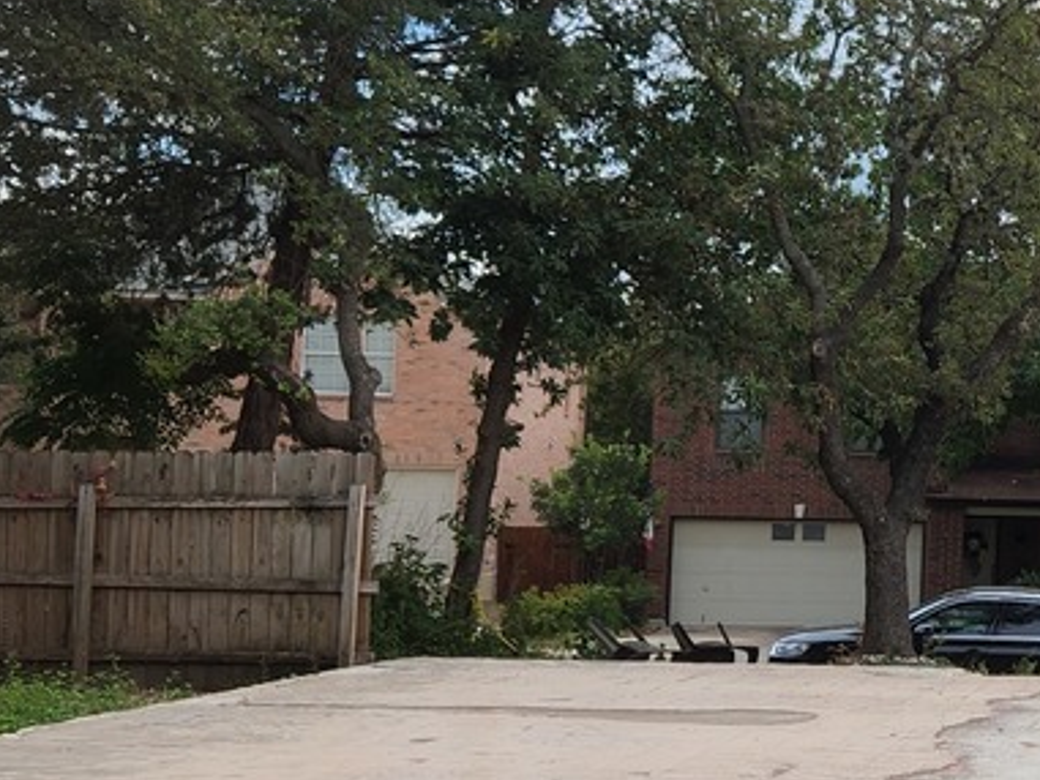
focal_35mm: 87
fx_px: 2615
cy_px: 295
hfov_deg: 20.8
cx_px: 1283
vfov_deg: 17.0
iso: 20
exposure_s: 1/1509
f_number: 1.8
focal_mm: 5.4
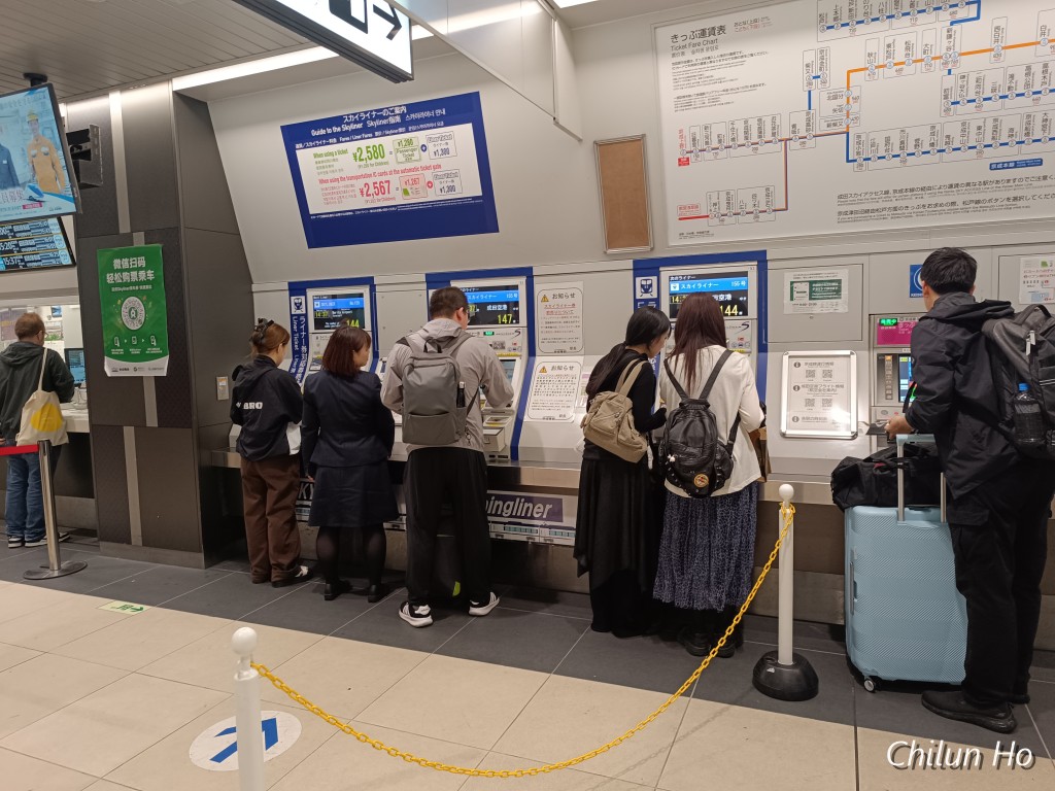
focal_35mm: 24
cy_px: 396
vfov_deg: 56.8
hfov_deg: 71.6
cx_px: 528
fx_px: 731
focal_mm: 6.14
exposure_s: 1/100
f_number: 1.65
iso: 897
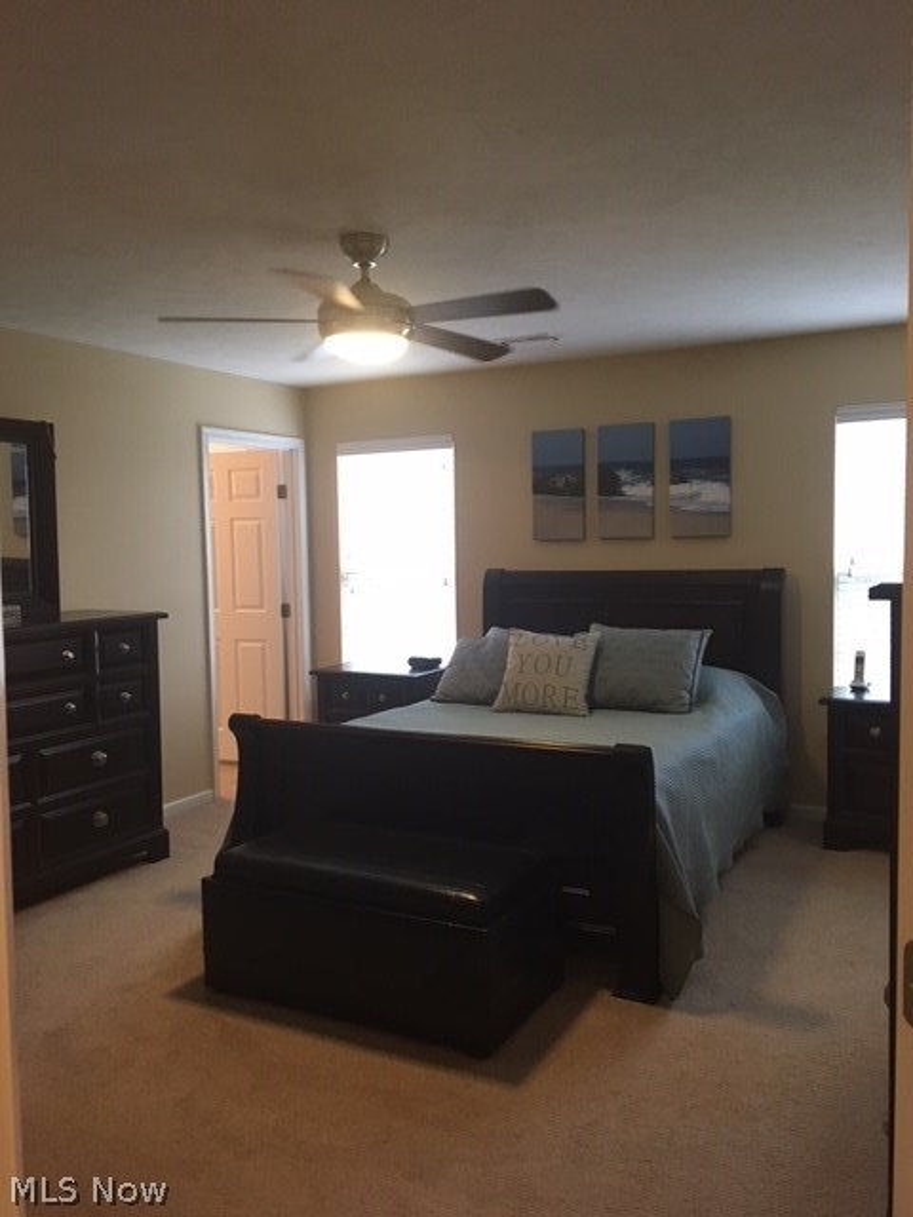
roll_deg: +1.4
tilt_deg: -3.9
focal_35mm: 29
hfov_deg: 48.2
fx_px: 1020
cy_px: 608
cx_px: 456
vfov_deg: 61.7
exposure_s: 1/30
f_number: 2.2
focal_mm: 4.15
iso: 125
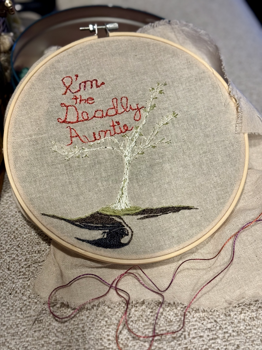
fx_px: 484
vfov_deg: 39.7
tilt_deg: -42.5
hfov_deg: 30.3
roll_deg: -10.4
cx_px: 131
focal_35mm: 48
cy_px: 175
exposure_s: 1/40
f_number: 1.78
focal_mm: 6.76
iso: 400
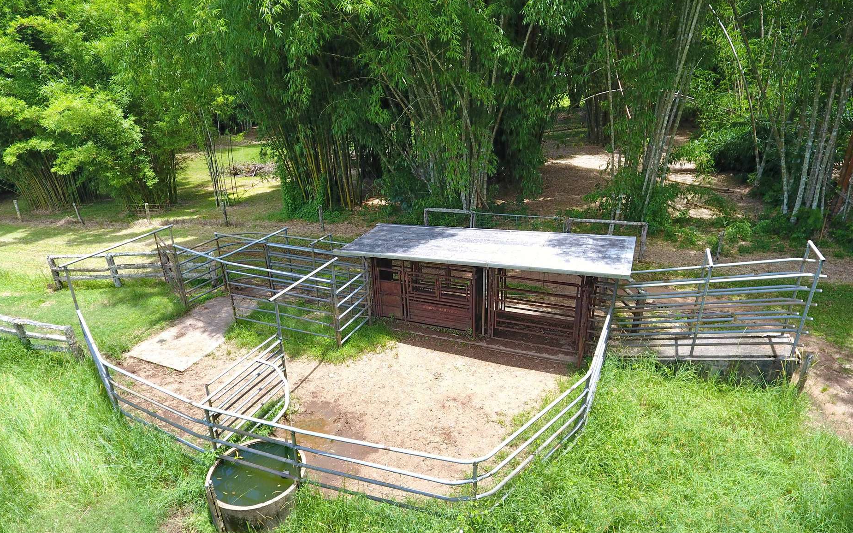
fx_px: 511
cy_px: 276
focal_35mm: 22
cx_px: 432
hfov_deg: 79.7
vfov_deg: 55.0
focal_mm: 3.61
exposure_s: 1/249
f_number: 2.8
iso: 100
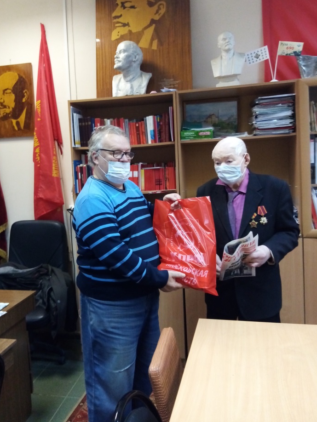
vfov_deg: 61.6
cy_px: 196
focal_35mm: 29
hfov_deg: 48.2
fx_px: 354
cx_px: 142
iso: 396
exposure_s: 1/25
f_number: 1.8
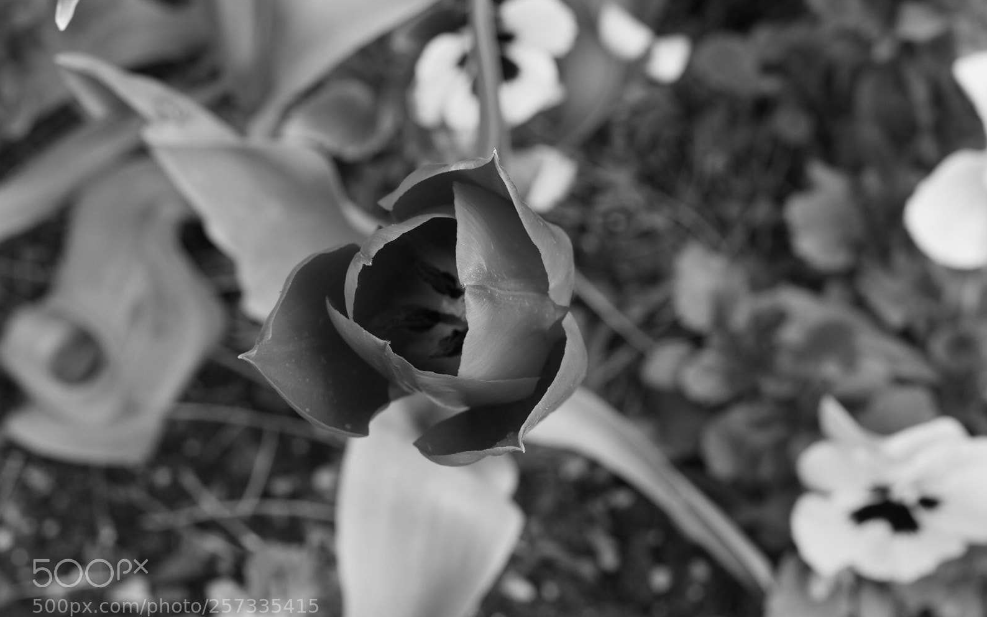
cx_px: 491
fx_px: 2072
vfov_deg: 16.9
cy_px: 323
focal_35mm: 77
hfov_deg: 26.8
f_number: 7.1
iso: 400
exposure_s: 1/200
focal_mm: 50
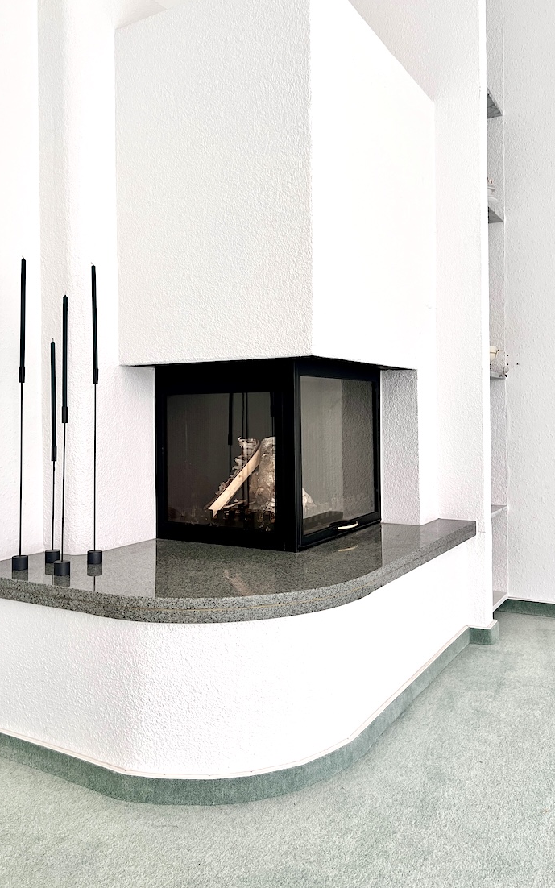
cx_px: 251
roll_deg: +0.5
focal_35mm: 30
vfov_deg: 62.8
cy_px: 411
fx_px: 726
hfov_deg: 41.8
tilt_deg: +1.2
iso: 64
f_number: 1.5
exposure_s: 1/100
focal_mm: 5.7
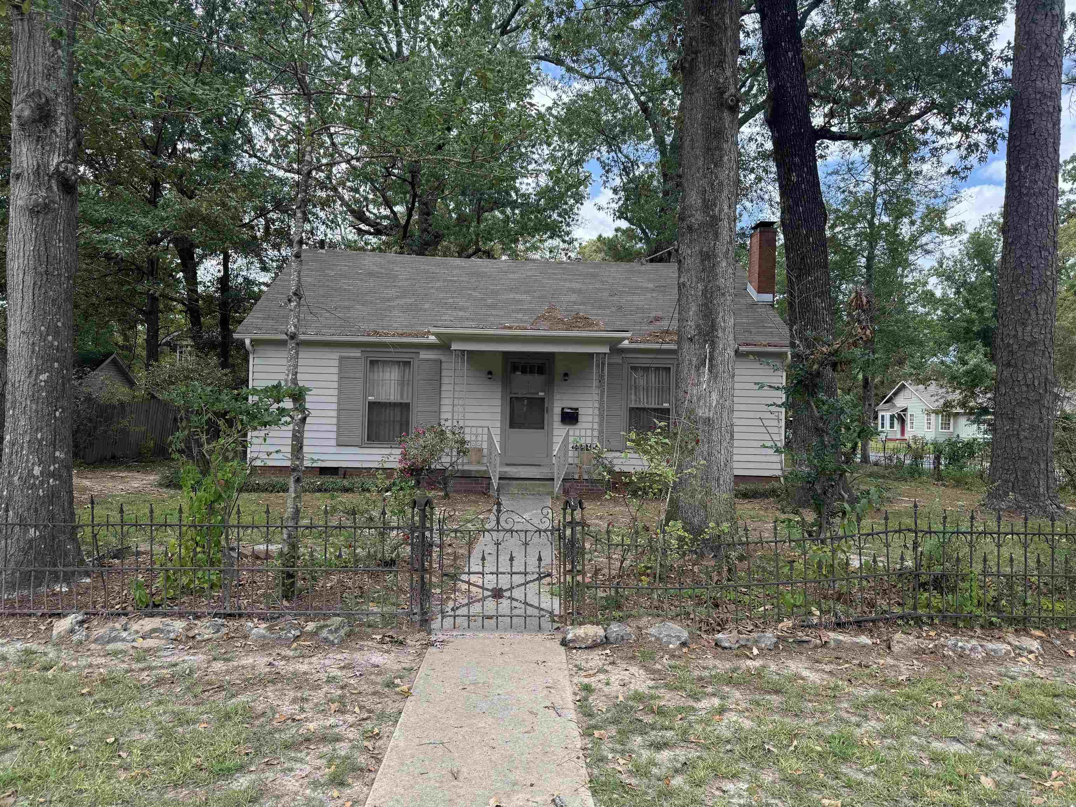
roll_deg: -1.4
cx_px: 538
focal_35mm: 24
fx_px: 746
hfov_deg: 71.6
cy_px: 404
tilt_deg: +0.2
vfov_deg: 56.8
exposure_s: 1/853
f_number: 1.78
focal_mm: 6.76
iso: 80
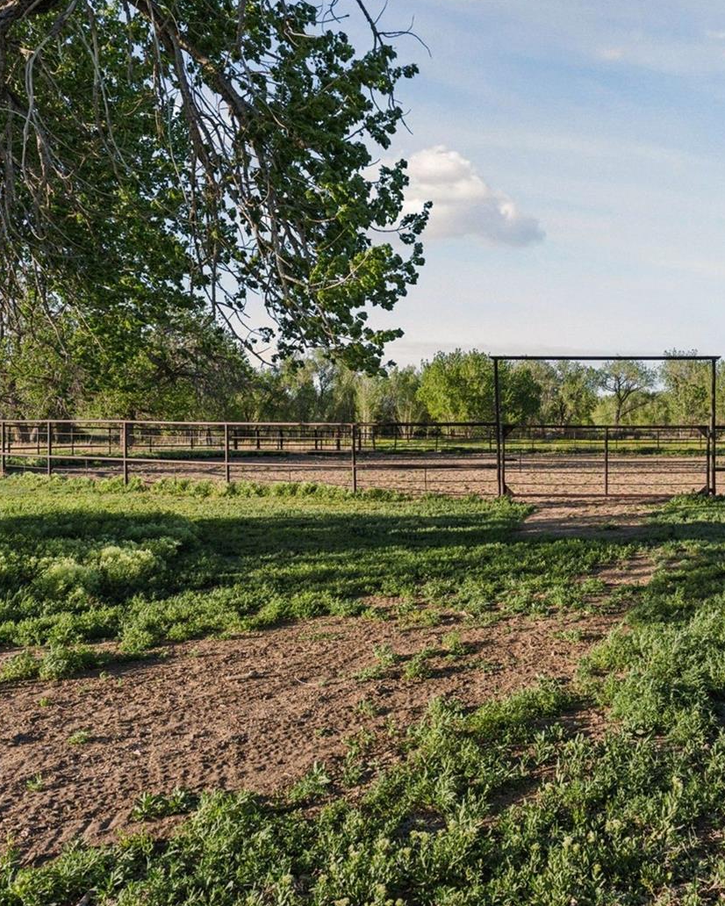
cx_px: 596
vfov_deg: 55.7
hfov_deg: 43.3
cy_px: 448
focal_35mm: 32
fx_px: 858
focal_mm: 22
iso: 400
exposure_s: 1/2500
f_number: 6.3
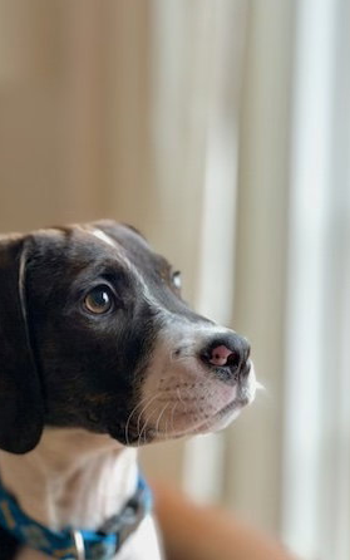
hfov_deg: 17.8
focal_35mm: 73
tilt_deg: -11.0
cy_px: 369
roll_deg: -0.2
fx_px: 1113
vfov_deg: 28.0
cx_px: 135
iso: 125
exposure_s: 1/60
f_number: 1.78
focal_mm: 6.76
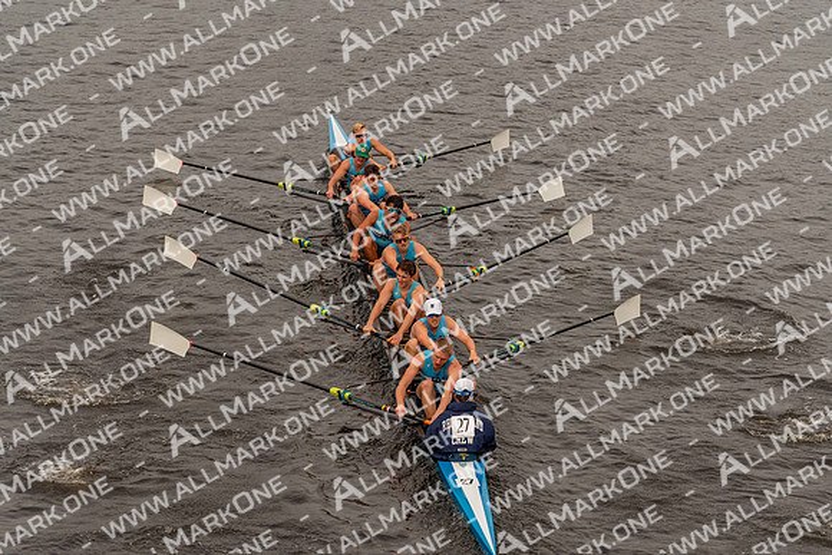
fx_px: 2705
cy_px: 278
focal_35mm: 117
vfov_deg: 11.7
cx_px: 416
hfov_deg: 17.5
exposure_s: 1/2500
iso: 400
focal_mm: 117
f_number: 5
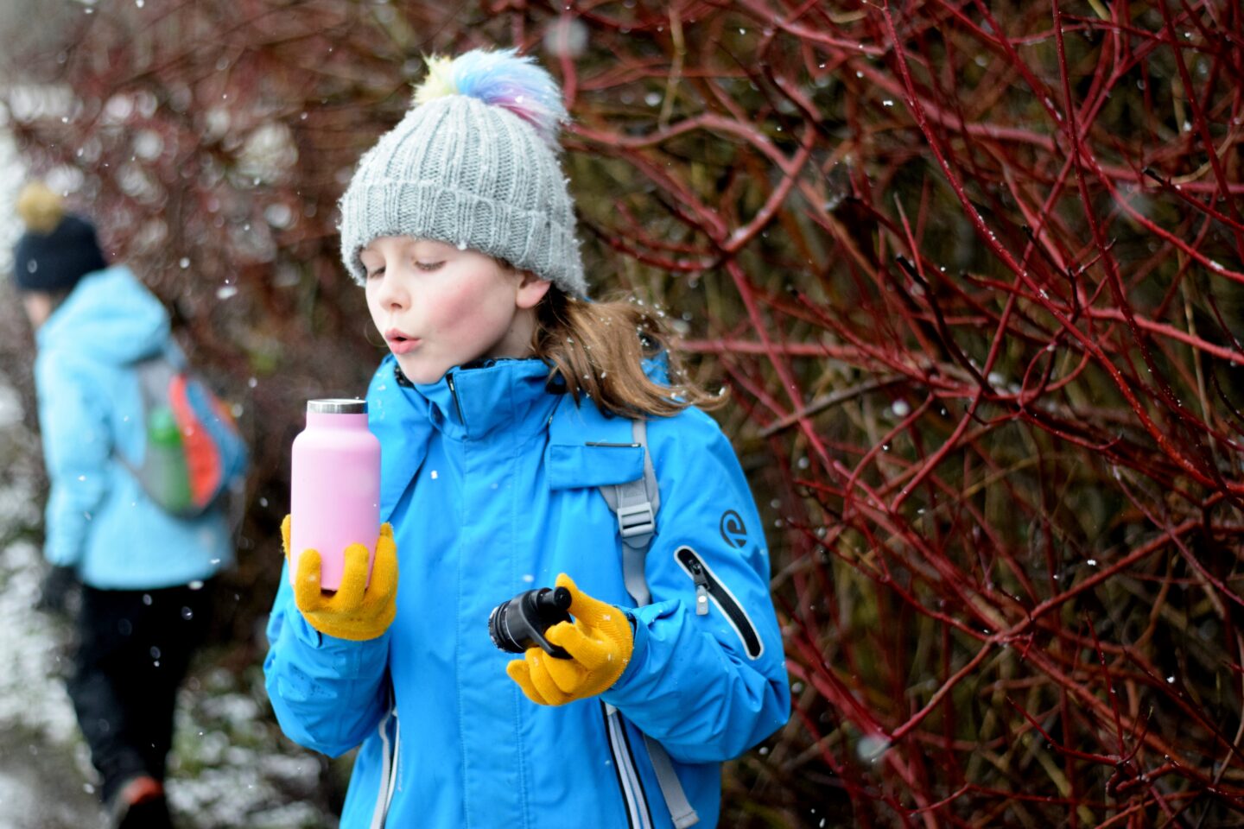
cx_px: 622
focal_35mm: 75
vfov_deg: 18.2
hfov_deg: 27.0
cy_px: 414
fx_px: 2591
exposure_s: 1/1250
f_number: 1.8
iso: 1250
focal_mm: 50
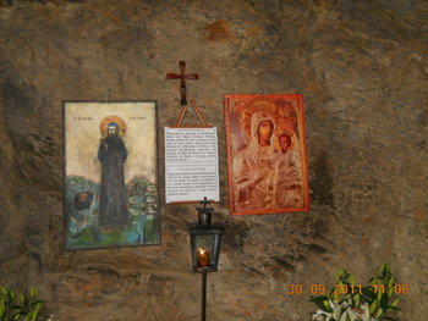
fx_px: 507
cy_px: 160
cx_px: 214
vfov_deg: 35.2
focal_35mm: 41
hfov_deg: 45.7
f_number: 3.1
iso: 250
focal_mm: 6.72
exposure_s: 1/30
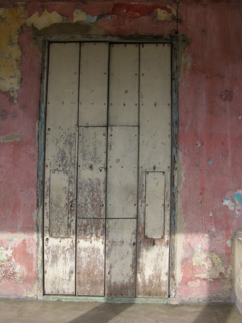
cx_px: 121
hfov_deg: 40.7
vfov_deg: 52.6
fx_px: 326
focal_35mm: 35
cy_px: 162
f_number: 5
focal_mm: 8.9
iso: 50
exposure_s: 1/143
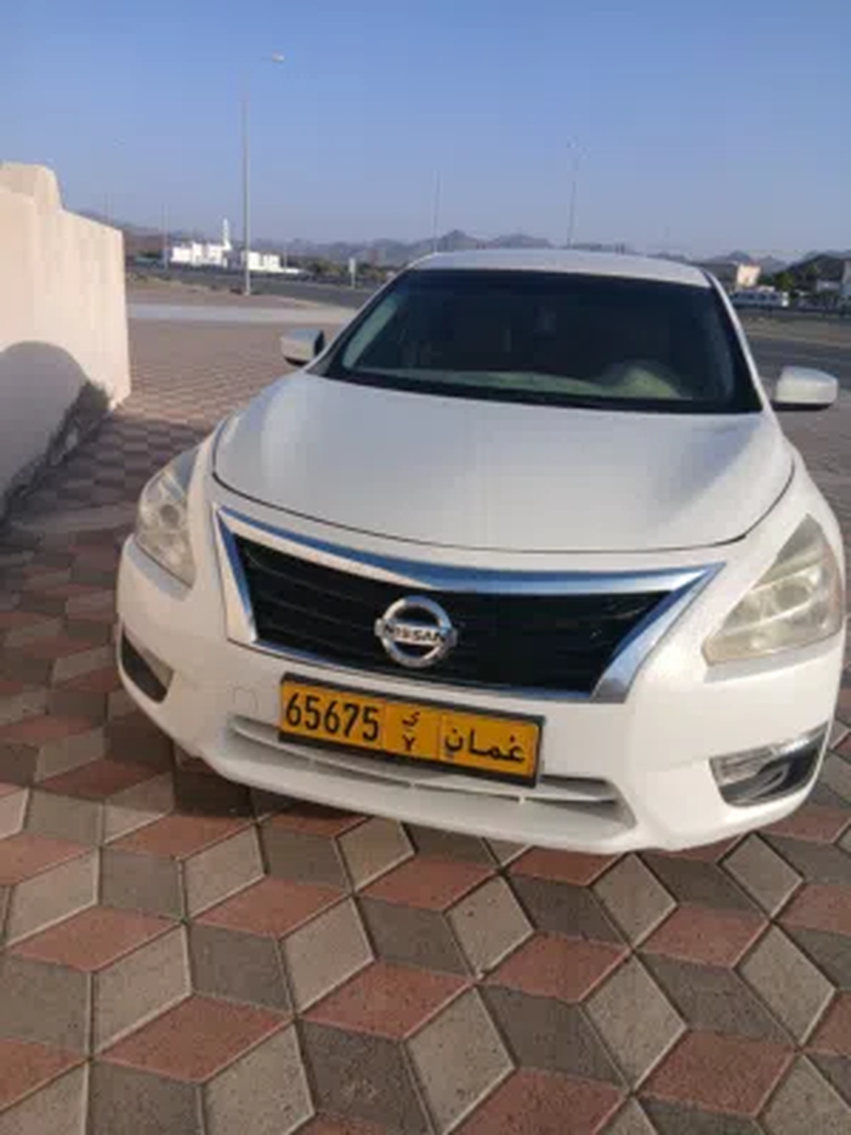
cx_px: 426
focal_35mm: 26
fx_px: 852
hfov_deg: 53.1
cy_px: 568
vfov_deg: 67.3
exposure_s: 1/459
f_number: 1.8
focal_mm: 3.98
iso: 20
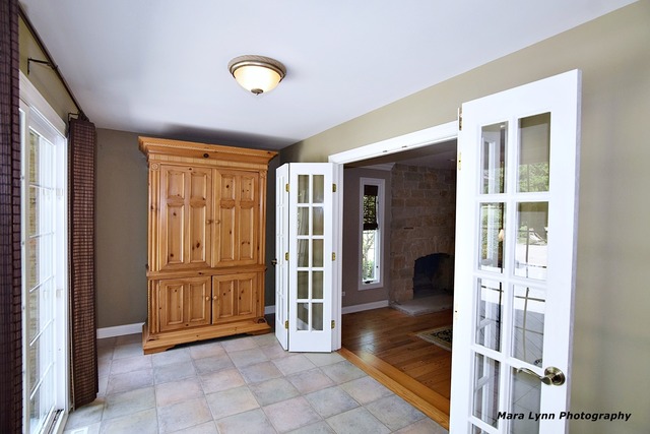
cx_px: 325
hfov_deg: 95.0
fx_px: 298
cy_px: 217
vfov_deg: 72.1
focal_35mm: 16
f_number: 5.6
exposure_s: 1/125
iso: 450
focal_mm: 11
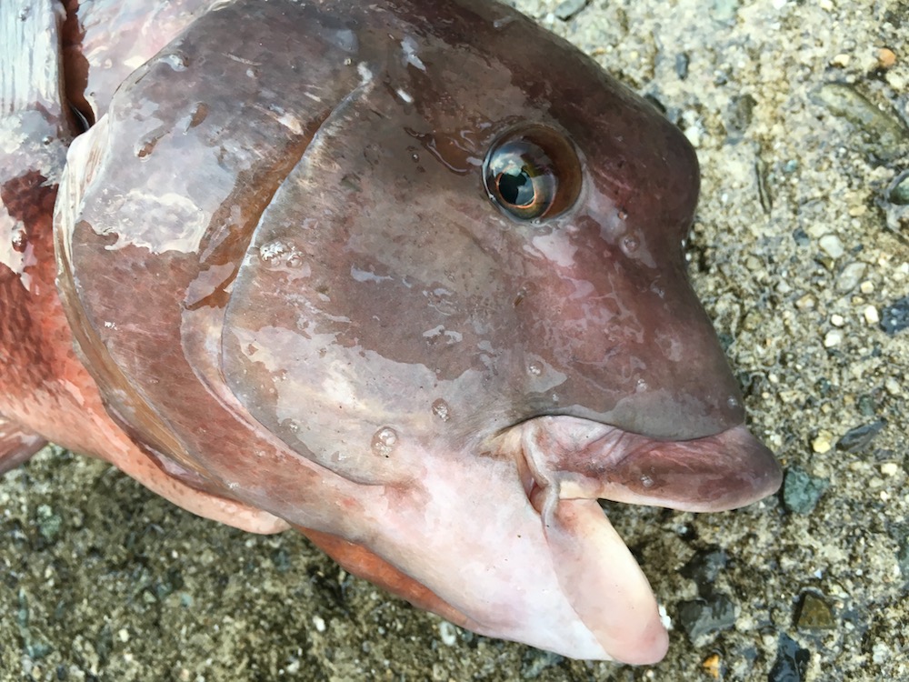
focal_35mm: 29
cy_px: 341
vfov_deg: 48.2
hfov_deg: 61.7
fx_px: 762
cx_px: 454
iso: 25
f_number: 2.2
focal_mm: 4.15
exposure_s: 1/30
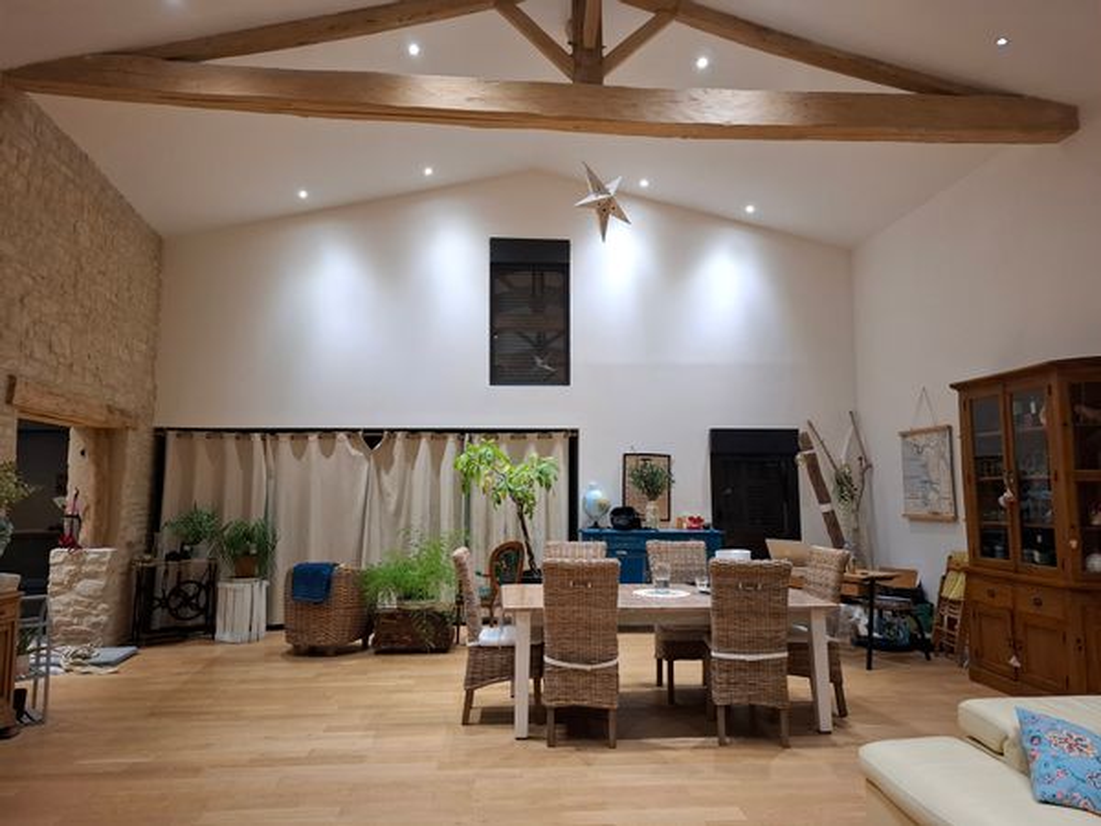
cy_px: 413
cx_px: 550
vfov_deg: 58.9
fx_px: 732
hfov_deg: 73.9
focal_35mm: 23
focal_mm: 5.54
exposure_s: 1/33
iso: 400
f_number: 1.8
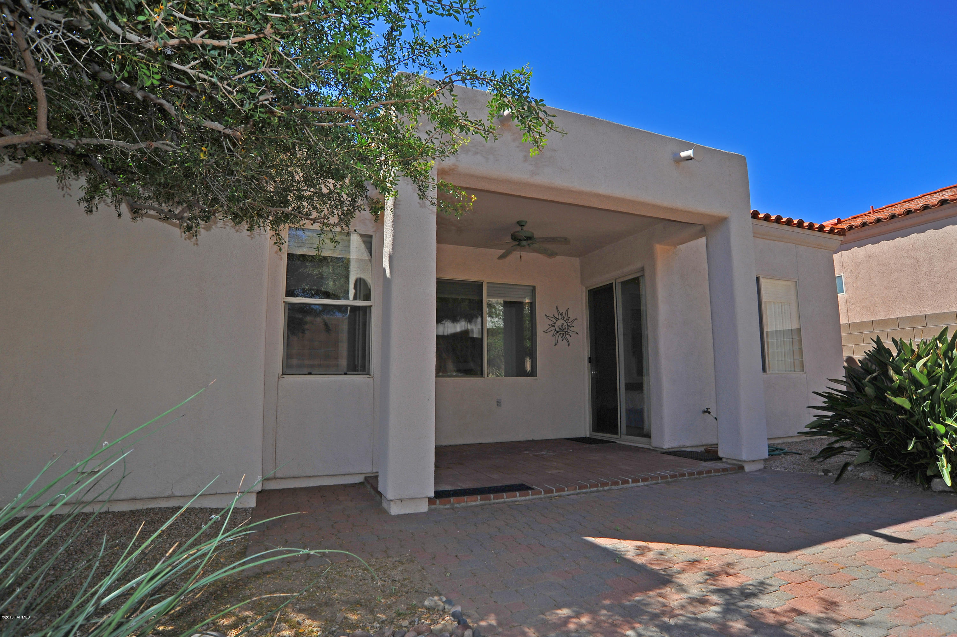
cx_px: 478
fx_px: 478
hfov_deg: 90.0
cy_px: 318
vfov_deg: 67.3
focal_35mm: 18
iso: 320
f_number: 11
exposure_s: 1/320
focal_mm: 18
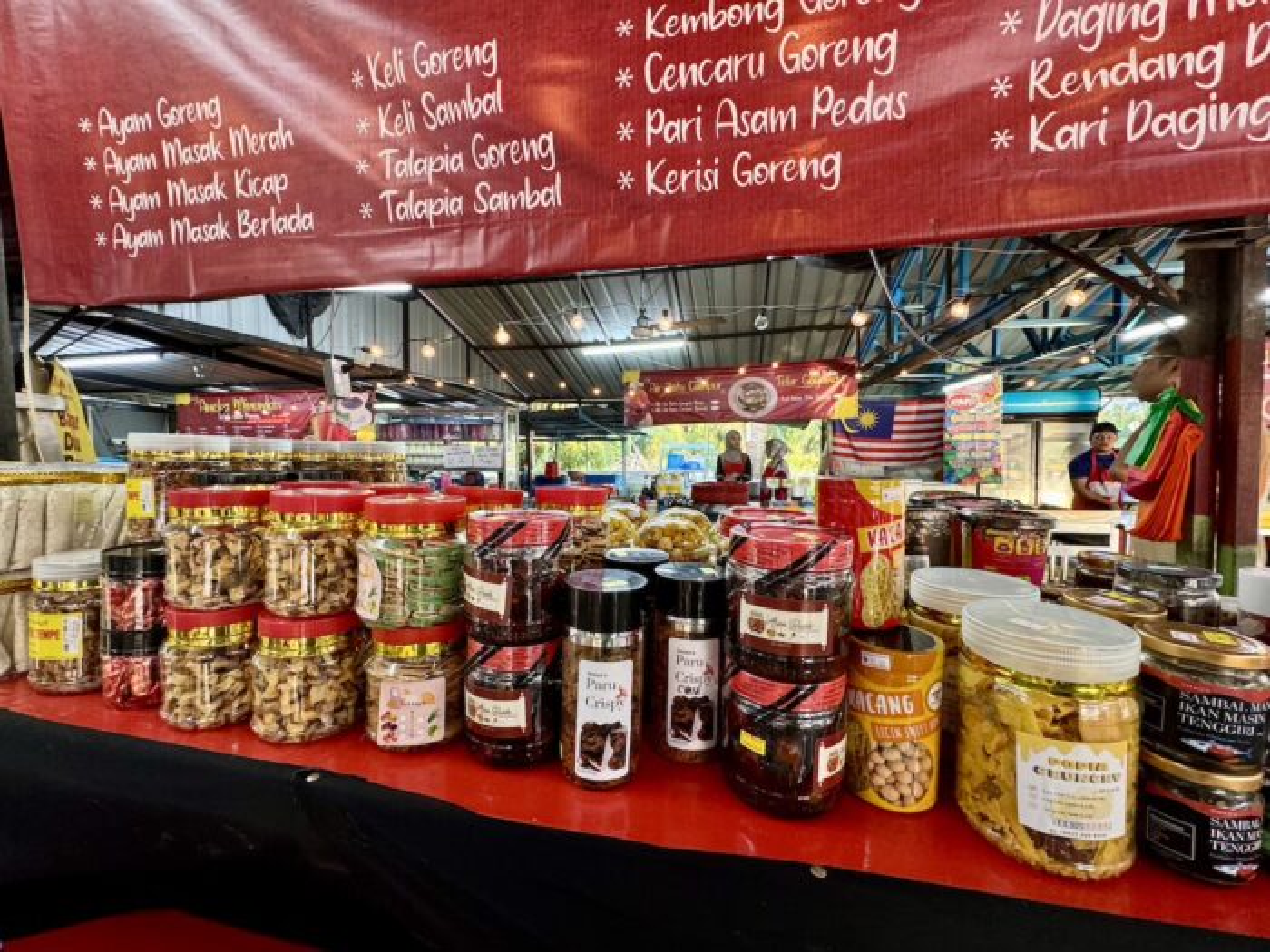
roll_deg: -0.1
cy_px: 476
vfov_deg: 85.7
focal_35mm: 14
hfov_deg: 102.1
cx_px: 635
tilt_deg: -3.2
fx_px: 514
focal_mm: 2.22
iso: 160
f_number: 2.2
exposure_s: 1/50
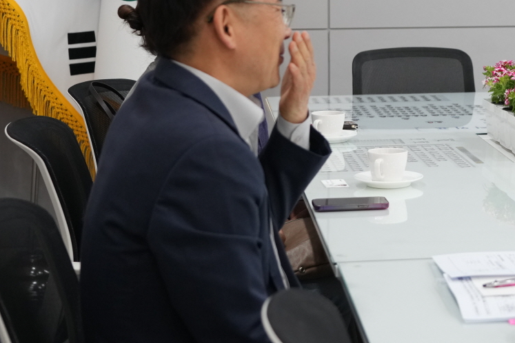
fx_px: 1345
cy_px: -32
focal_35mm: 94
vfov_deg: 14.2
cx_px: 492
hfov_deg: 21.1
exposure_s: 1/160
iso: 1250
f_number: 4
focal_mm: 39
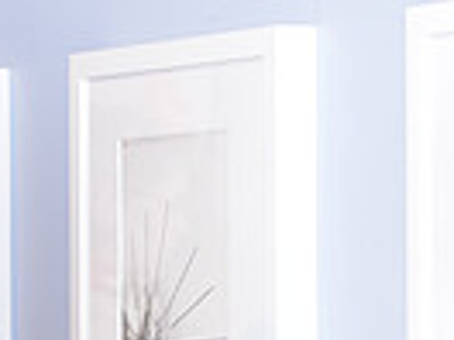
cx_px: -537
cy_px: 445
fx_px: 4695
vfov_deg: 4.1
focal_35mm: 358
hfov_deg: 5.4
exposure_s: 1/125
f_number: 3.2
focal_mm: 85
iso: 640
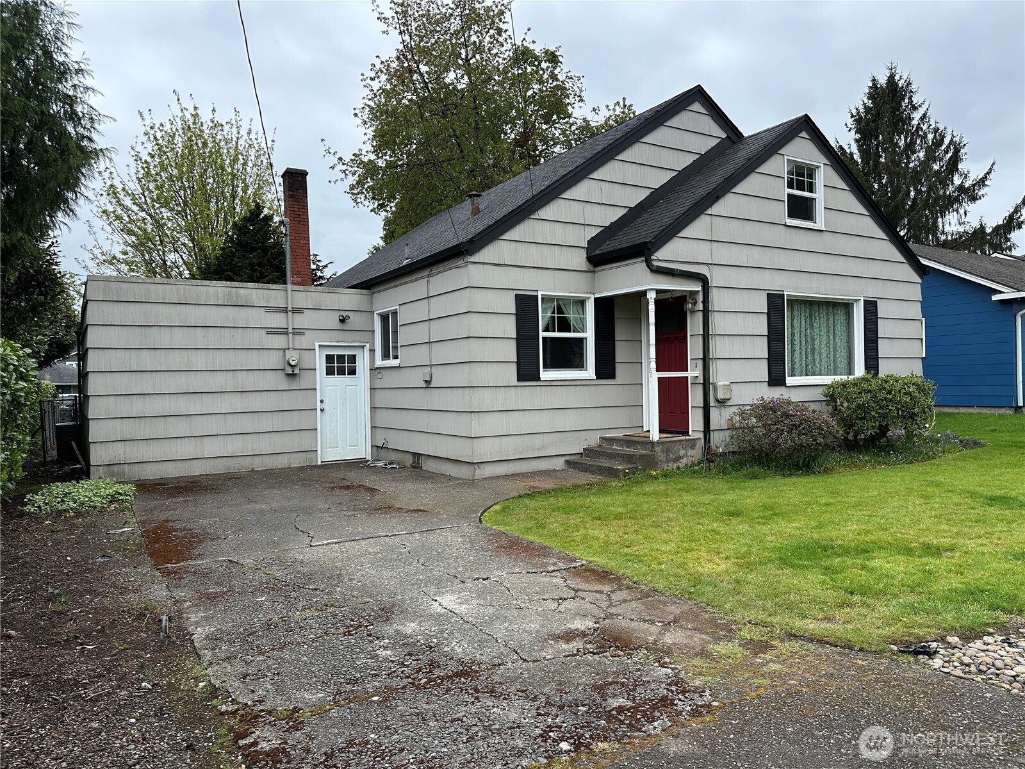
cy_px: 384
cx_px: 512
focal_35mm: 24
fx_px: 711
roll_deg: +1.2
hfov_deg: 71.6
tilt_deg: +1.0
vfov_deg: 56.8
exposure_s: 1/1272
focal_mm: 6.86
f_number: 1.78
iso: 80
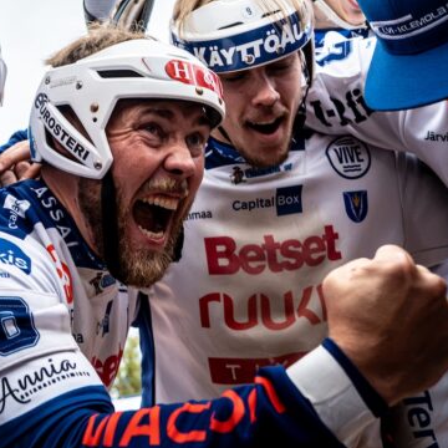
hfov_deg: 27.2
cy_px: 65
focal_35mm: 58
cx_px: -40
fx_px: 849
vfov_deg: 28.7
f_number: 4
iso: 1000
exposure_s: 1/1250
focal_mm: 24
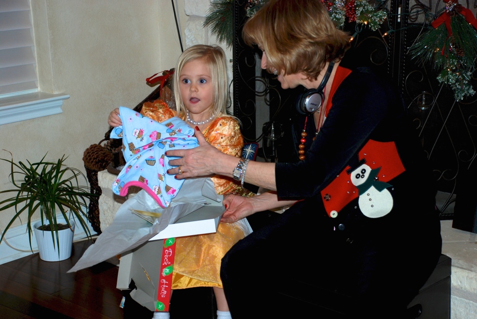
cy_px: 160
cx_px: 238
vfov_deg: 17.5
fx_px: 1035
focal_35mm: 78
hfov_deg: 26.0
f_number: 5
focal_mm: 52
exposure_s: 1/60
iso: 200
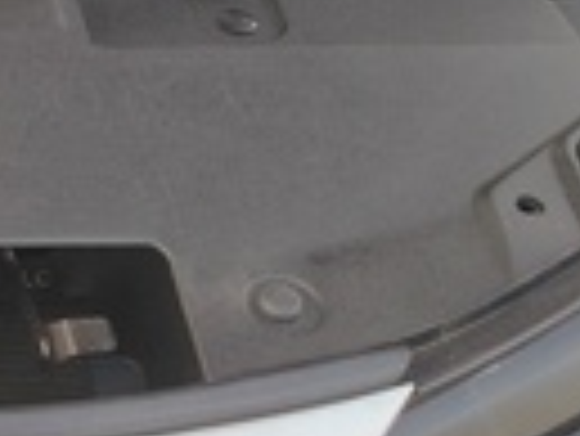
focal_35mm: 85
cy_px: -182
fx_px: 1426
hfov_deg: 21.2
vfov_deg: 16.2
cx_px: -133
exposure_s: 1/100
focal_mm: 5.25
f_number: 1.75
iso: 434
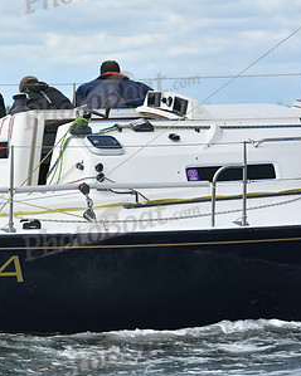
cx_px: -42
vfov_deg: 7.3
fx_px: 2941
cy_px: 180
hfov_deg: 5.8
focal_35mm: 264
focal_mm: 145
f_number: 7.1
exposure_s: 1/1000
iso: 320
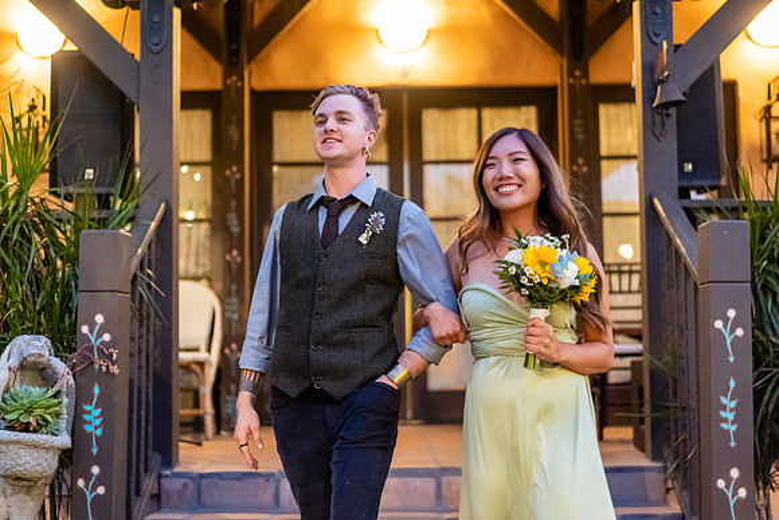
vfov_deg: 24.6
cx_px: 390
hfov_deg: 36.2
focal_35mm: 55
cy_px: 260
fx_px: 1190
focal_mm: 55
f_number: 1.8
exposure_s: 1/200
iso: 2500
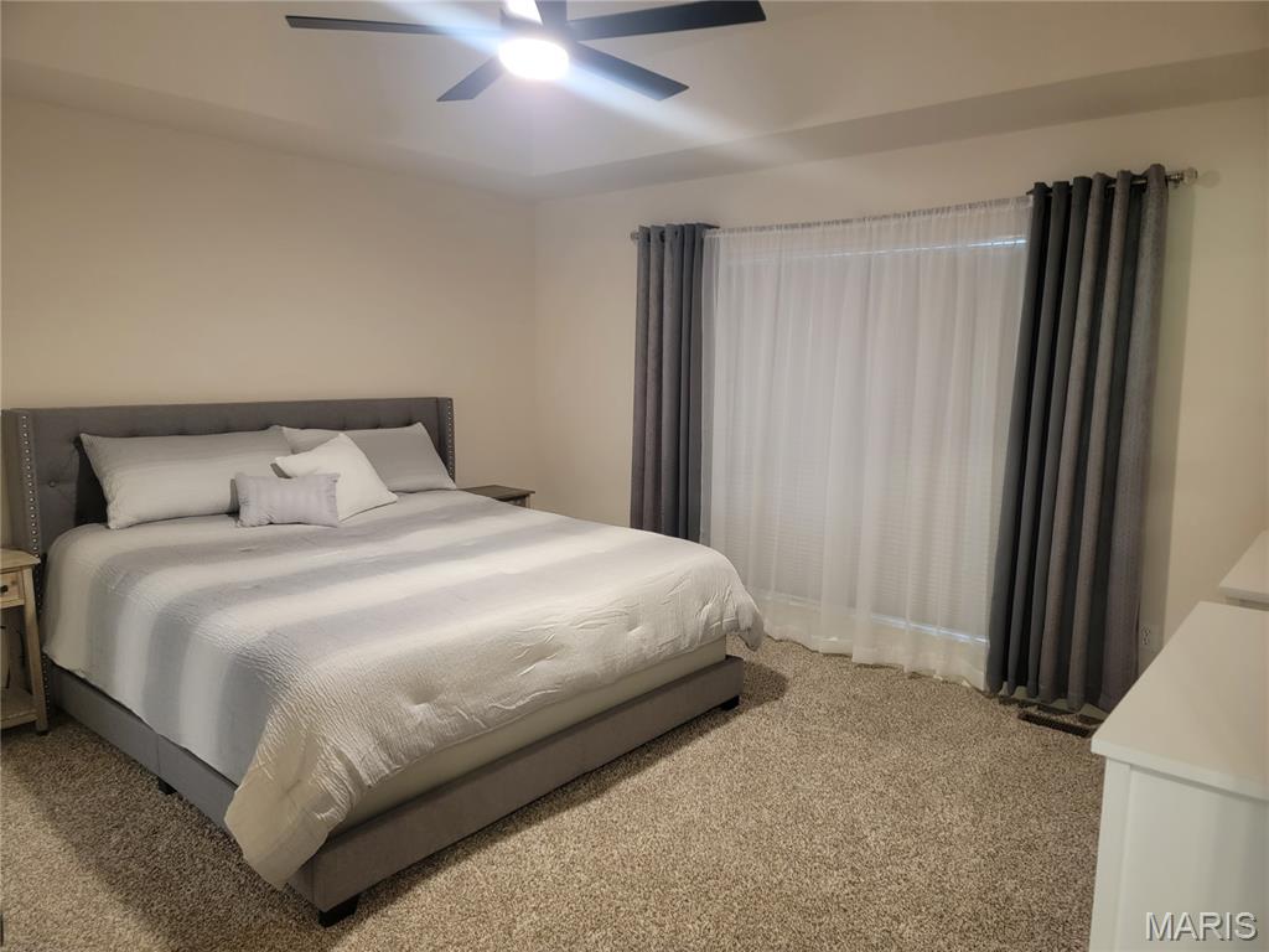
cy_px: 476
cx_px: 634
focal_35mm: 24
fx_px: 880
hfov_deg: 71.6
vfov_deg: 56.8
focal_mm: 6.7
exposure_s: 1/40
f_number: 1.8
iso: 320
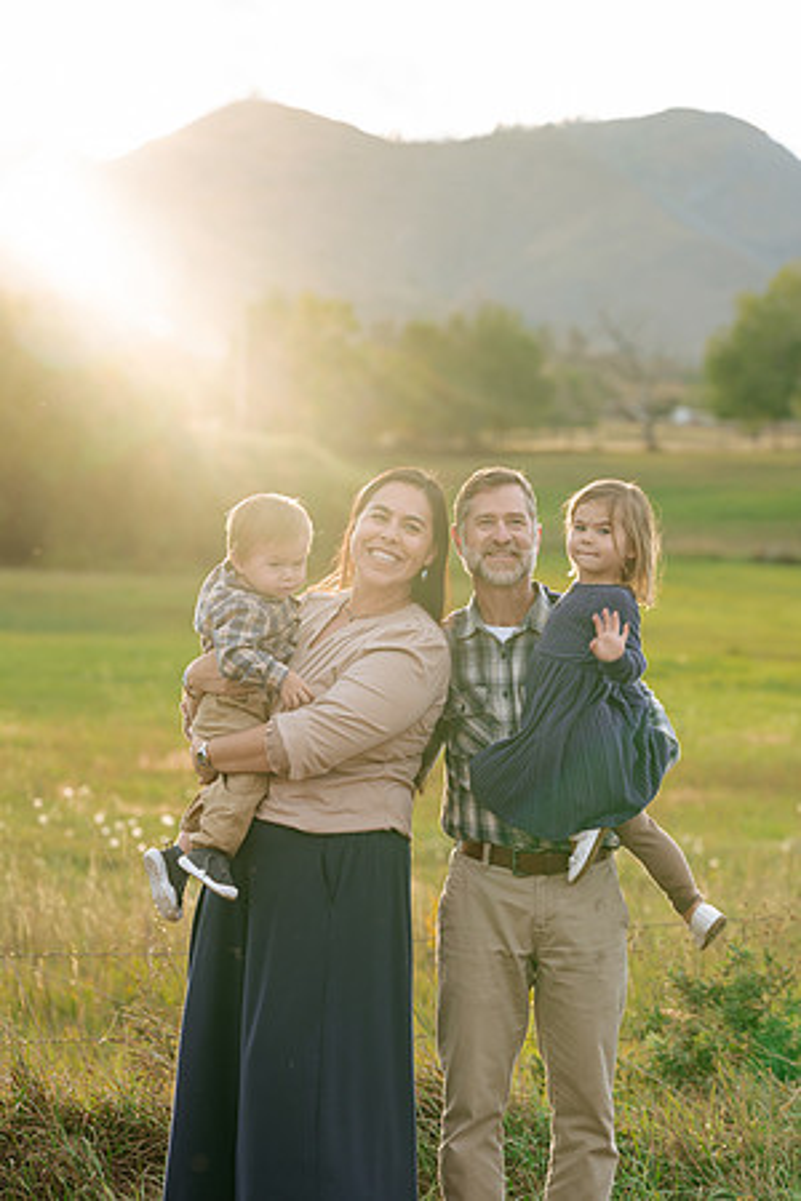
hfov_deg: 9.9
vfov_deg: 14.8
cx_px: 400
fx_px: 4639
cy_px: 600
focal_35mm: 139
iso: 640
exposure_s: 1/200
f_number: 5.6
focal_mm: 139
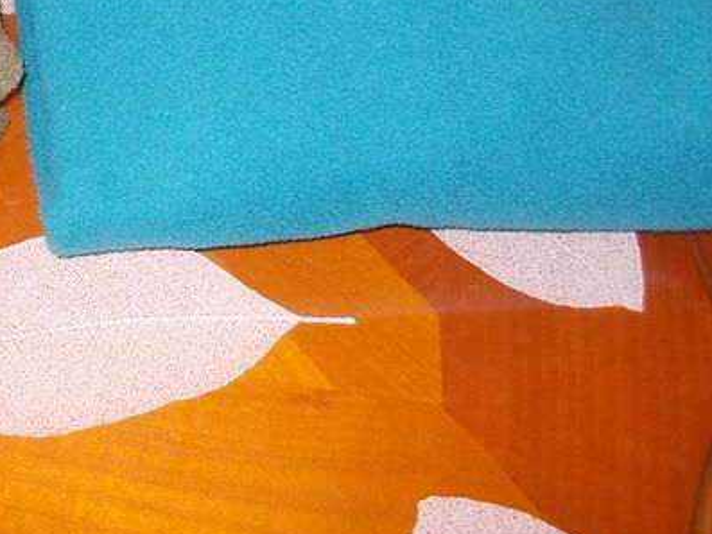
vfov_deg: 19.3
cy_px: -61
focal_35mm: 73
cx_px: -25
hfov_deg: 25.2
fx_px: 1502
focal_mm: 4.1
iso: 200
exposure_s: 1/30
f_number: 3.3
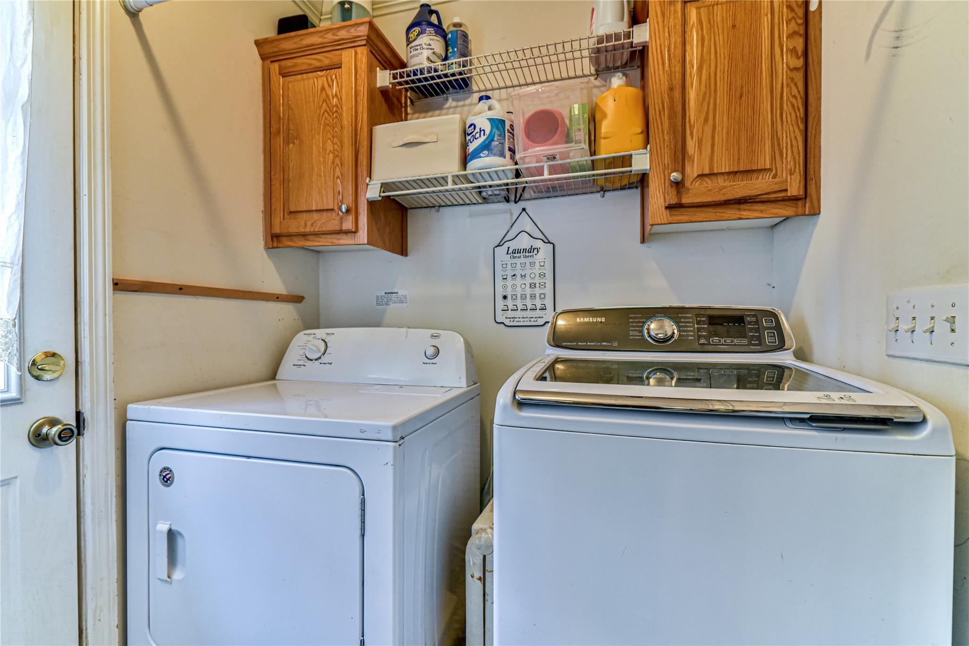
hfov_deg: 96.7
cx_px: 484
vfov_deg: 73.8
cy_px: 323
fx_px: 431
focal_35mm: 16
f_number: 5.6
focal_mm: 16
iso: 1600
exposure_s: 1/125
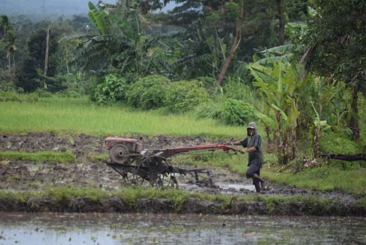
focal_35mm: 300
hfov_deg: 6.9
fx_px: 3051
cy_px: 122
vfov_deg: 4.6
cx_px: 183
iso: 400
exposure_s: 1/1000
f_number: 5.6
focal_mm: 200
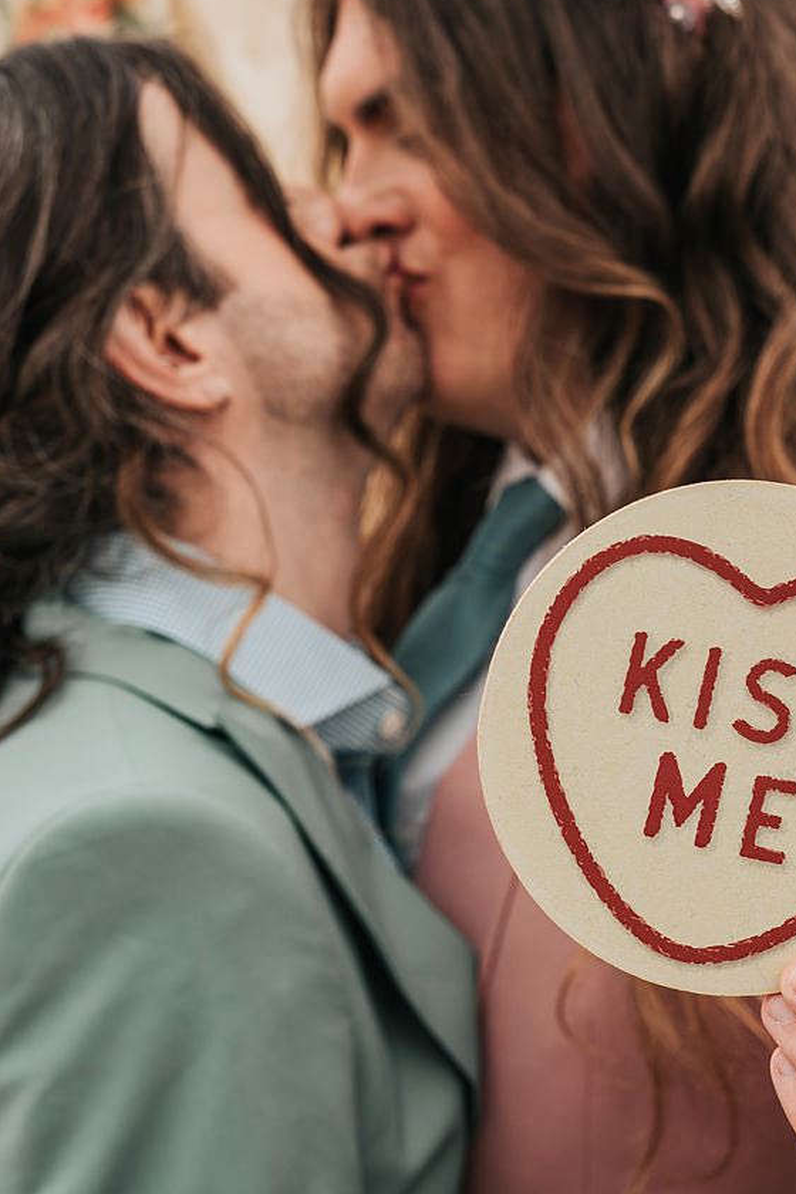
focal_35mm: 125
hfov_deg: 11.0
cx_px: 380
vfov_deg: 16.4
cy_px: 715
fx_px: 4146
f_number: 6.3
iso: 250
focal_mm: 70
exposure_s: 1/250
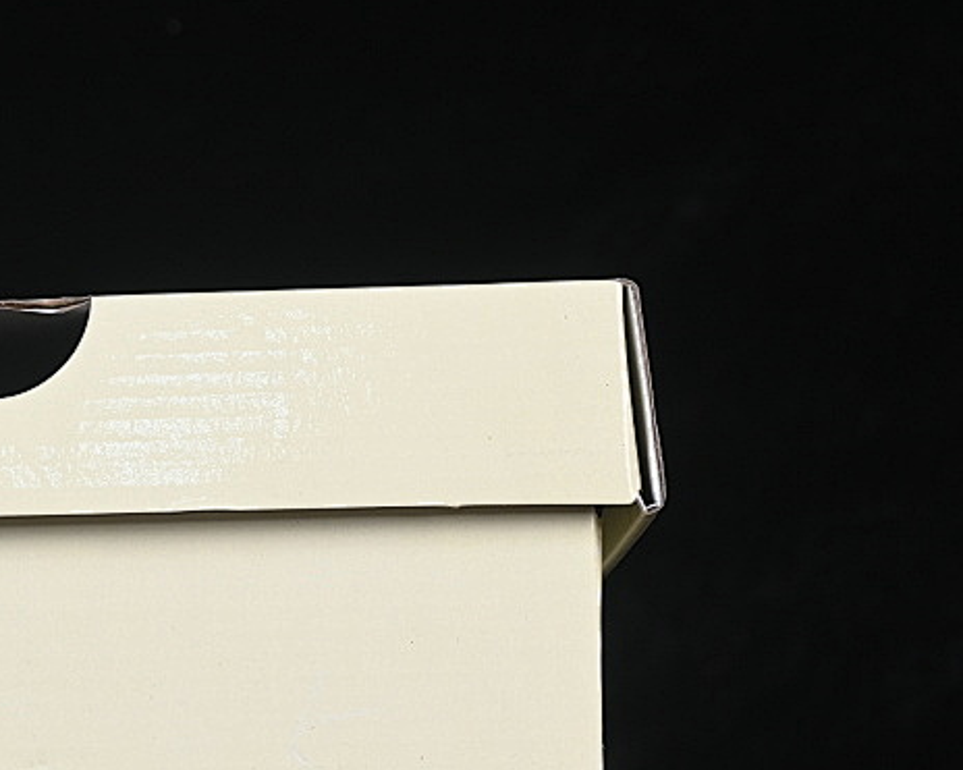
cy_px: 521
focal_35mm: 164
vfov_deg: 9.4
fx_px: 4673
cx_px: -42
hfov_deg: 11.6
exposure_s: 1/80
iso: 160
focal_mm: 50
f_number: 8
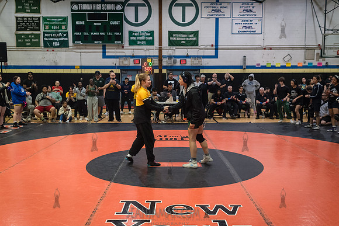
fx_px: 346
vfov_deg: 36.2
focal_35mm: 37
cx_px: 170
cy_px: 113
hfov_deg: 52.2
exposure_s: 1/500
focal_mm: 35
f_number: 3.2
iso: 5000
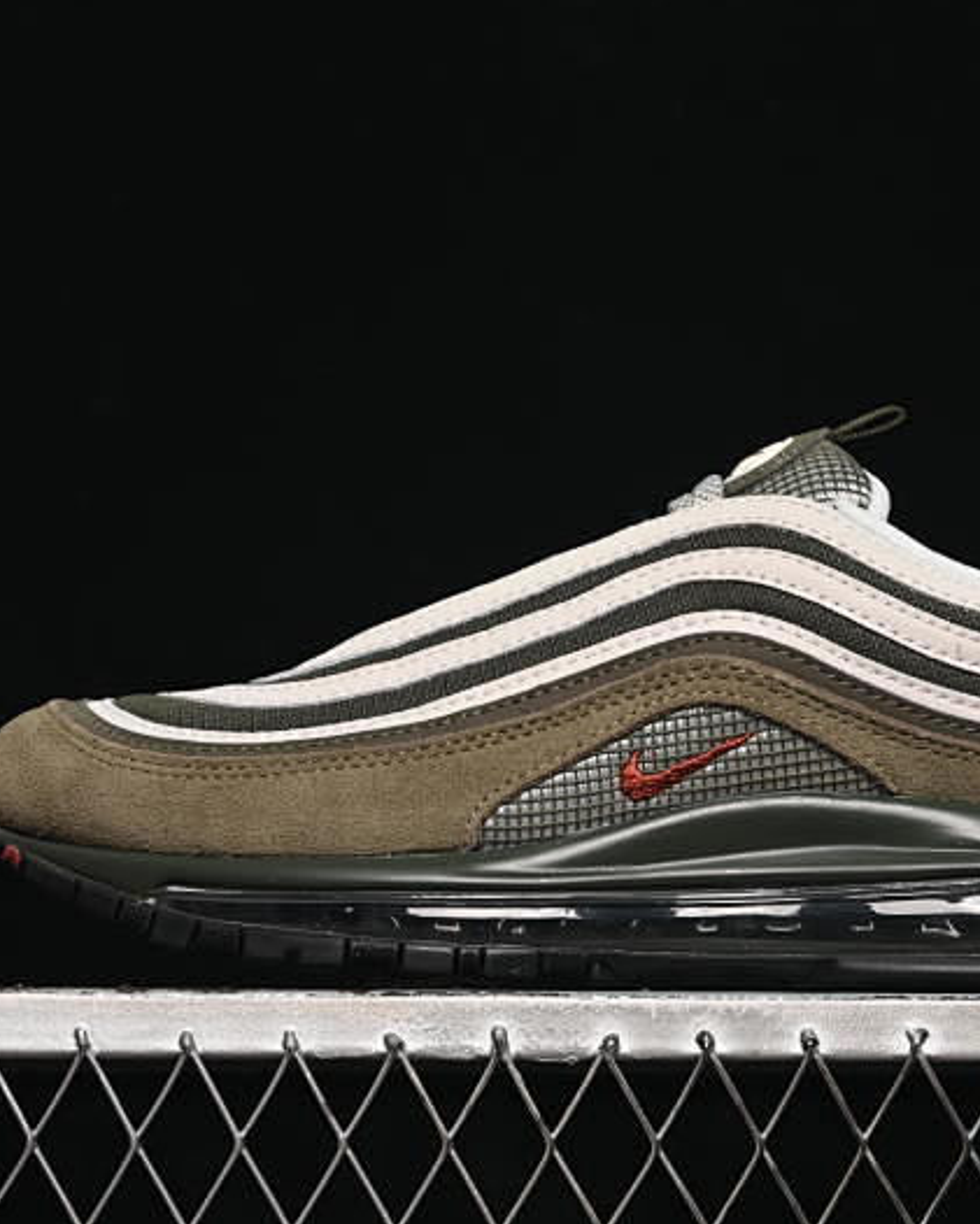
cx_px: 633
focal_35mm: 107
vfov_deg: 17.9
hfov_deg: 14.4
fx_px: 3878
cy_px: 609
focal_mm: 50
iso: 160
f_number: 6.3
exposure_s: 1/50
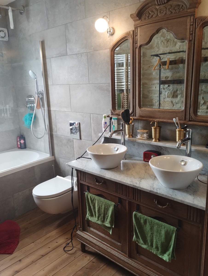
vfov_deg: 63.4
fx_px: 224
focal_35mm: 28
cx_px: 104
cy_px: 138
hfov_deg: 49.9
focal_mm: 4.27
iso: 588
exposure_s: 1/33
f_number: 1.8
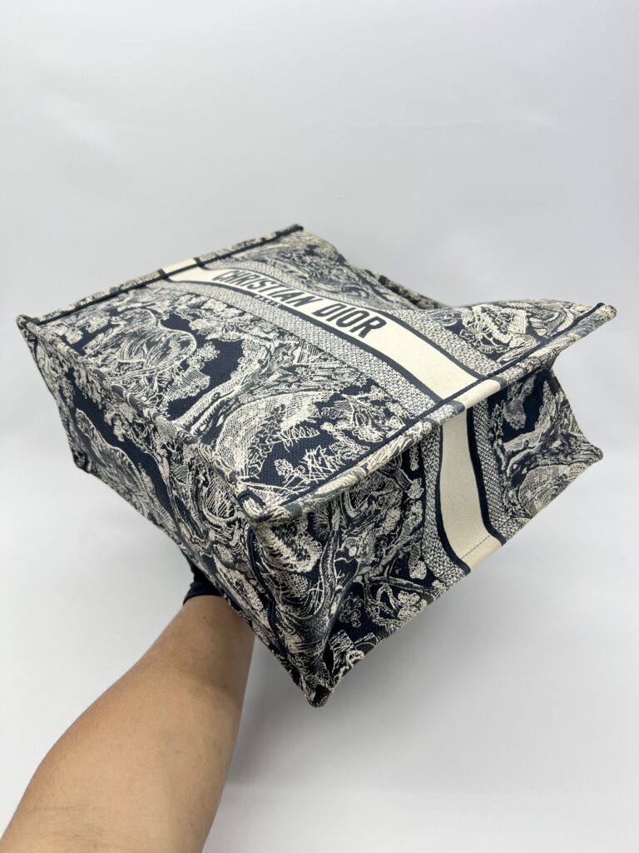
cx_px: 320
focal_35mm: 26
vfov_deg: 67.3
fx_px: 640
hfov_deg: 53.1
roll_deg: +2.0
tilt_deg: -28.2
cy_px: 426
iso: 32
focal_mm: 5.7
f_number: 1.5
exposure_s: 1/100
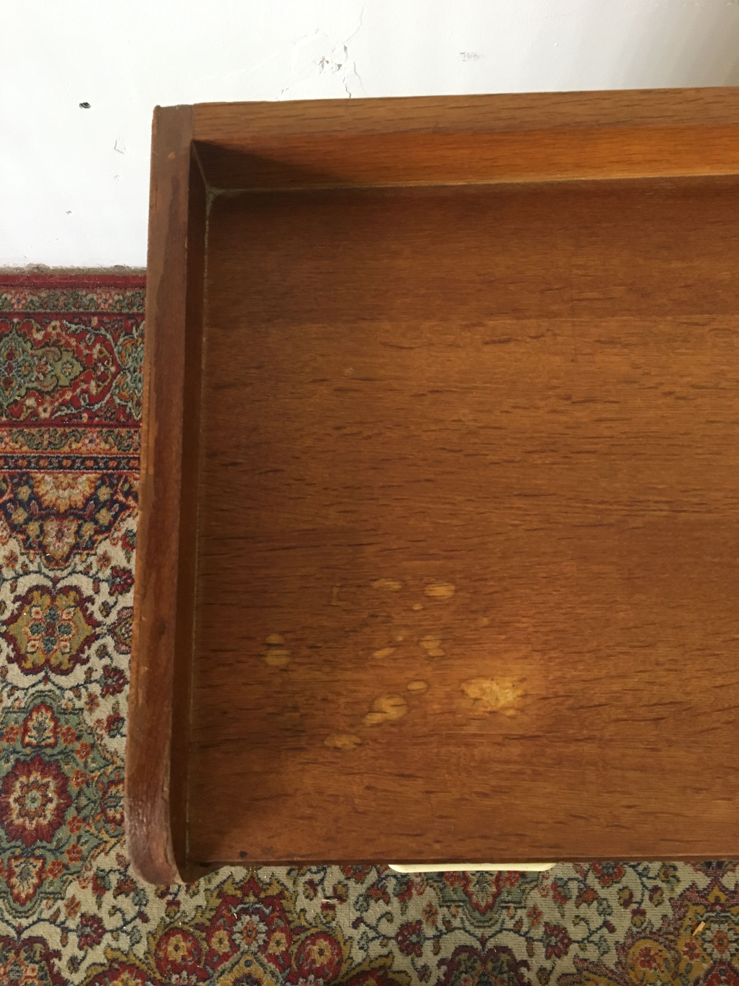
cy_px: 493
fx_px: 825
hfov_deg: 48.2
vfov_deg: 61.7
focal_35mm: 29
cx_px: 370
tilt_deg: -75.9
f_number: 2.2
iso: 250
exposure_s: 1/33
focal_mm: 4.15
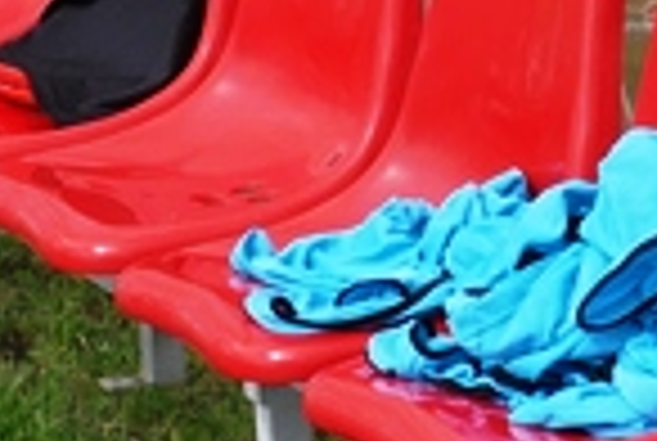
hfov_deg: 6.0
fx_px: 6181
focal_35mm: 338
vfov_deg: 4.1
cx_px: 909
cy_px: -353
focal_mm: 15.51
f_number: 3.2
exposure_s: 1/1600
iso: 125
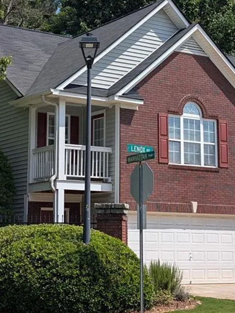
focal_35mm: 72
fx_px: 650
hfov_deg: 20.5
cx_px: 106
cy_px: 116
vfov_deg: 26.9
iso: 21
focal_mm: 6.9
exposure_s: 1/1255
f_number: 1.68
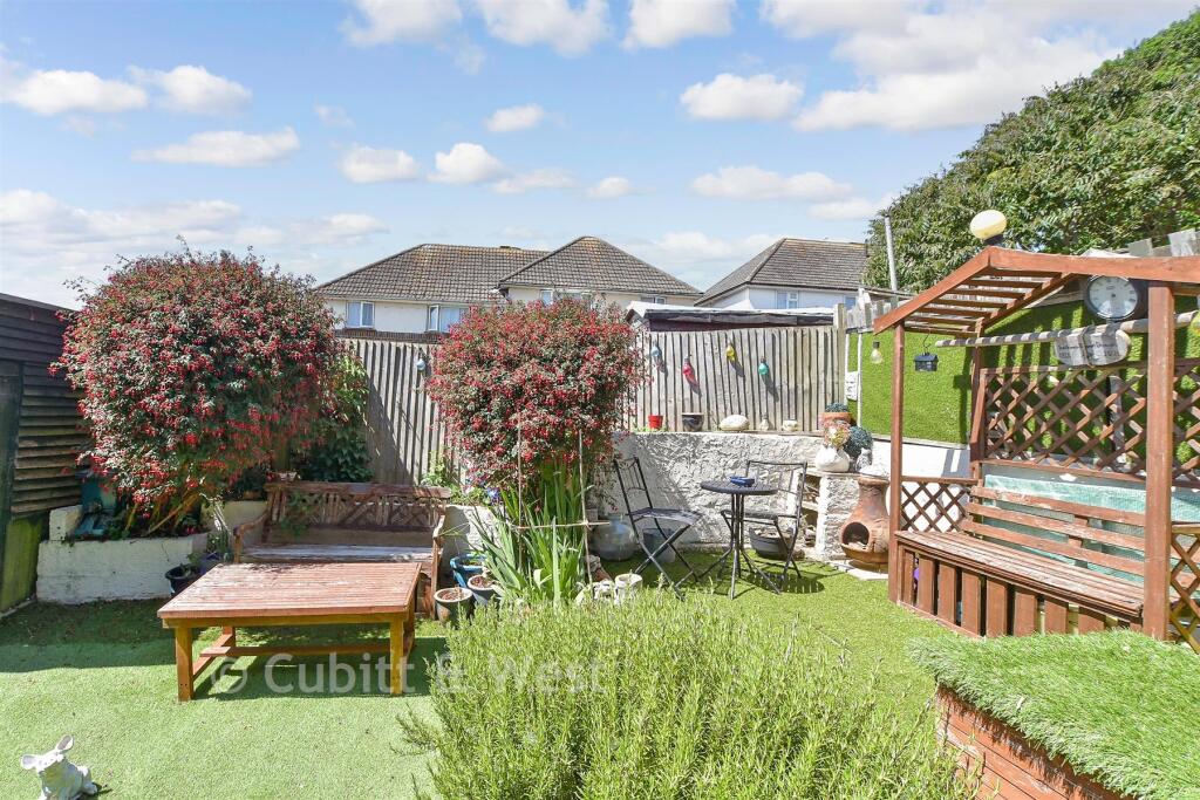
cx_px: 600
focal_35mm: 15
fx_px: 500
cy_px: 400
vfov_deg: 77.3
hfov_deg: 100.4
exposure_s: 1/200
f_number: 8
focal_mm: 10
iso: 160
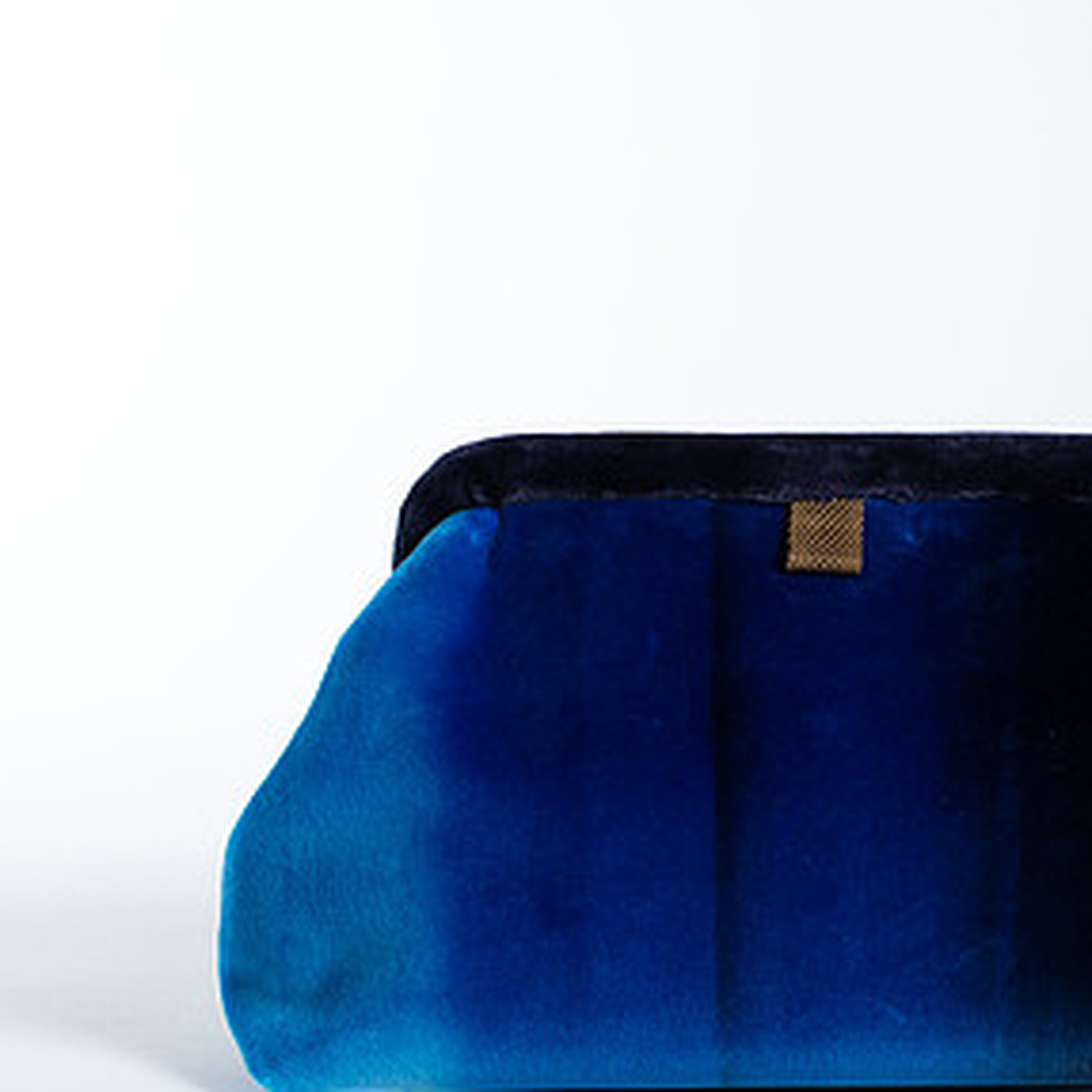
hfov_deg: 20.0
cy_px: 694
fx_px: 3069
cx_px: 845
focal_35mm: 86
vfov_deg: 20.1
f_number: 6.3
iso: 200
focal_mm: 50
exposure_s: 1/200
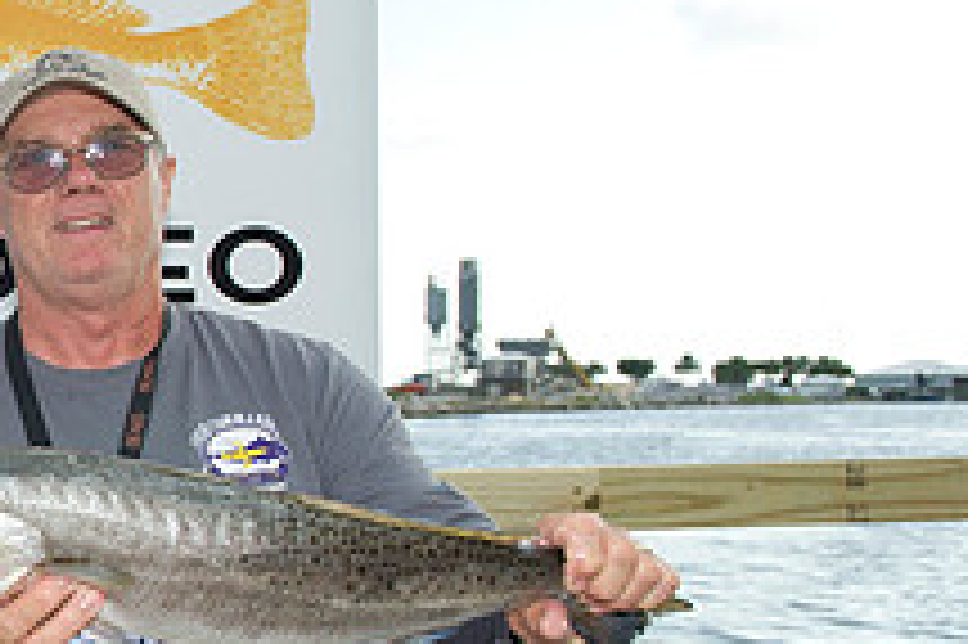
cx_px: -288
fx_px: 1961
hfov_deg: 24.3
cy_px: 405
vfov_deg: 18.6
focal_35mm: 73
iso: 200
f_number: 6.3
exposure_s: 1/250
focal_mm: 27
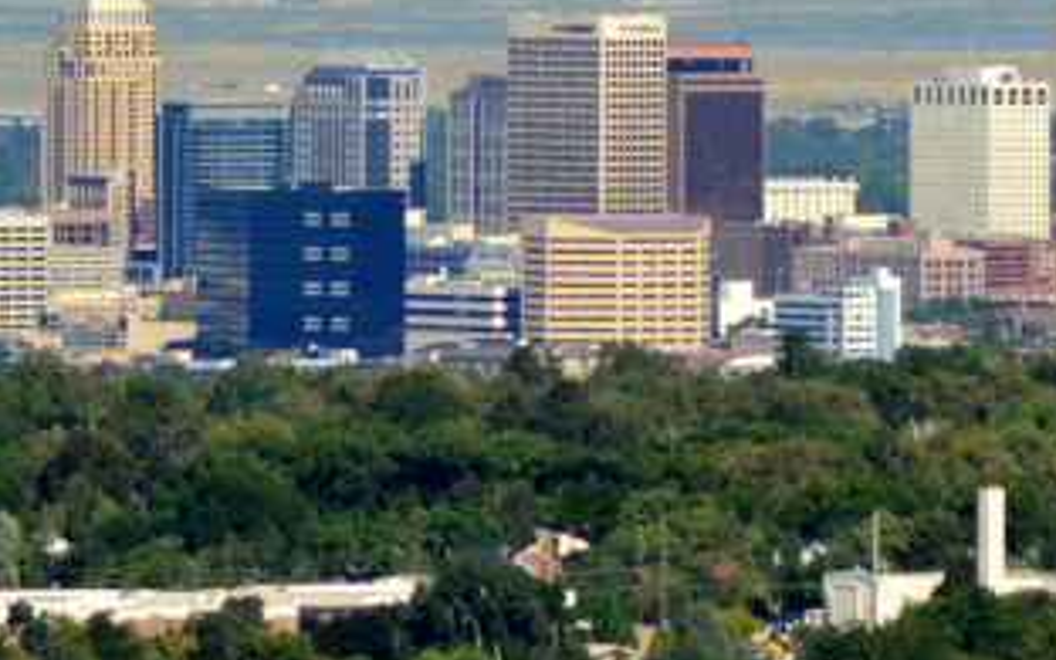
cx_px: 47
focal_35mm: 779
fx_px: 22410
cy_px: -12
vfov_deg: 1.7
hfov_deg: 2.7
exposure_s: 1/500
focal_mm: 155
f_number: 11
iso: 320
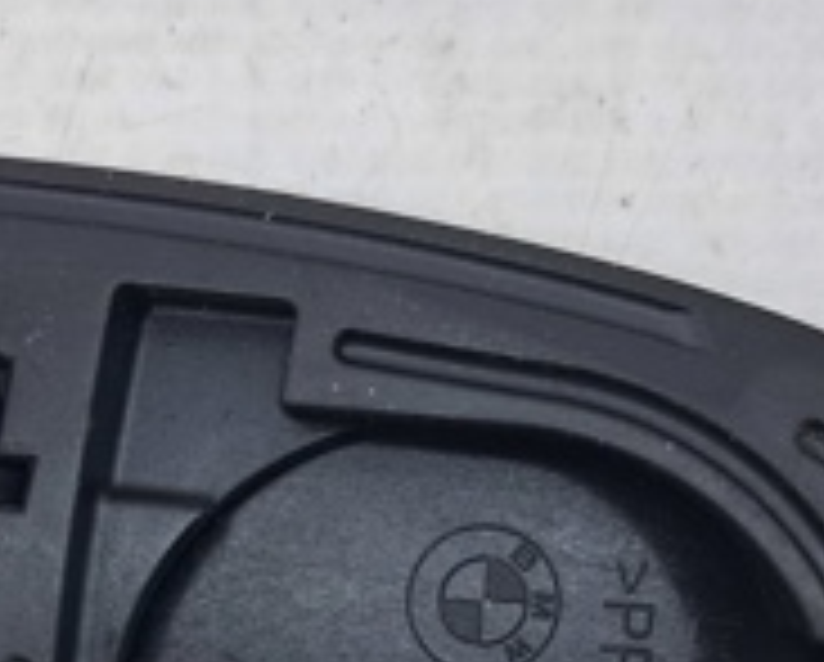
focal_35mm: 92
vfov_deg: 16.2
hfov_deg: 20.7
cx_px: 311
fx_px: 2247
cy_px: 772
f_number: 1.8
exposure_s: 1/100
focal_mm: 4
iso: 80
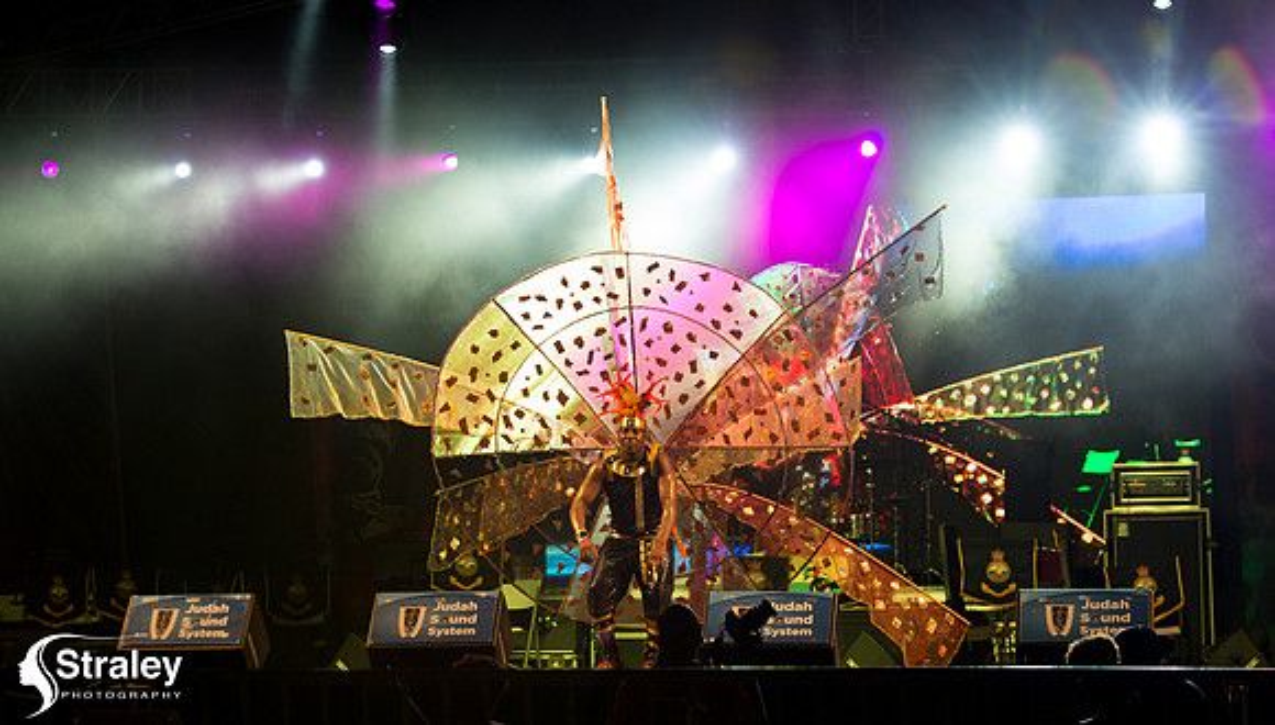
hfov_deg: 20.3
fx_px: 3567
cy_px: 425
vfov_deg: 11.6
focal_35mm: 105
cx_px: 637
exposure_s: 1/320
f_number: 5.6
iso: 2000
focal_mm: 98
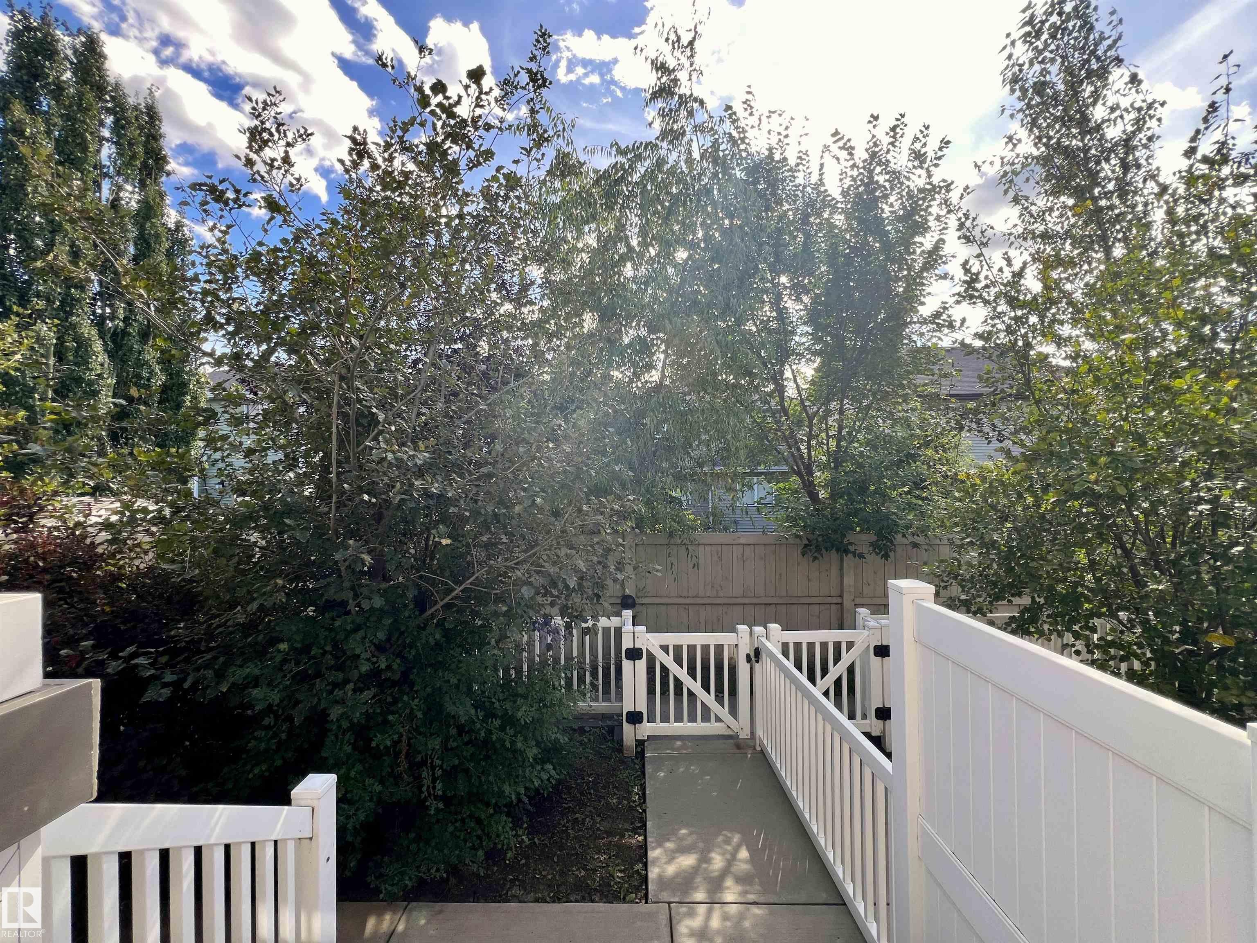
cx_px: 628
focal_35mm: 13
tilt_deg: +0.5
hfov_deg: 106.2
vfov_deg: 89.9
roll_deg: +0.9
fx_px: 472
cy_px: 472
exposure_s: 1/263
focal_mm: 1.57
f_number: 1.8
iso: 32
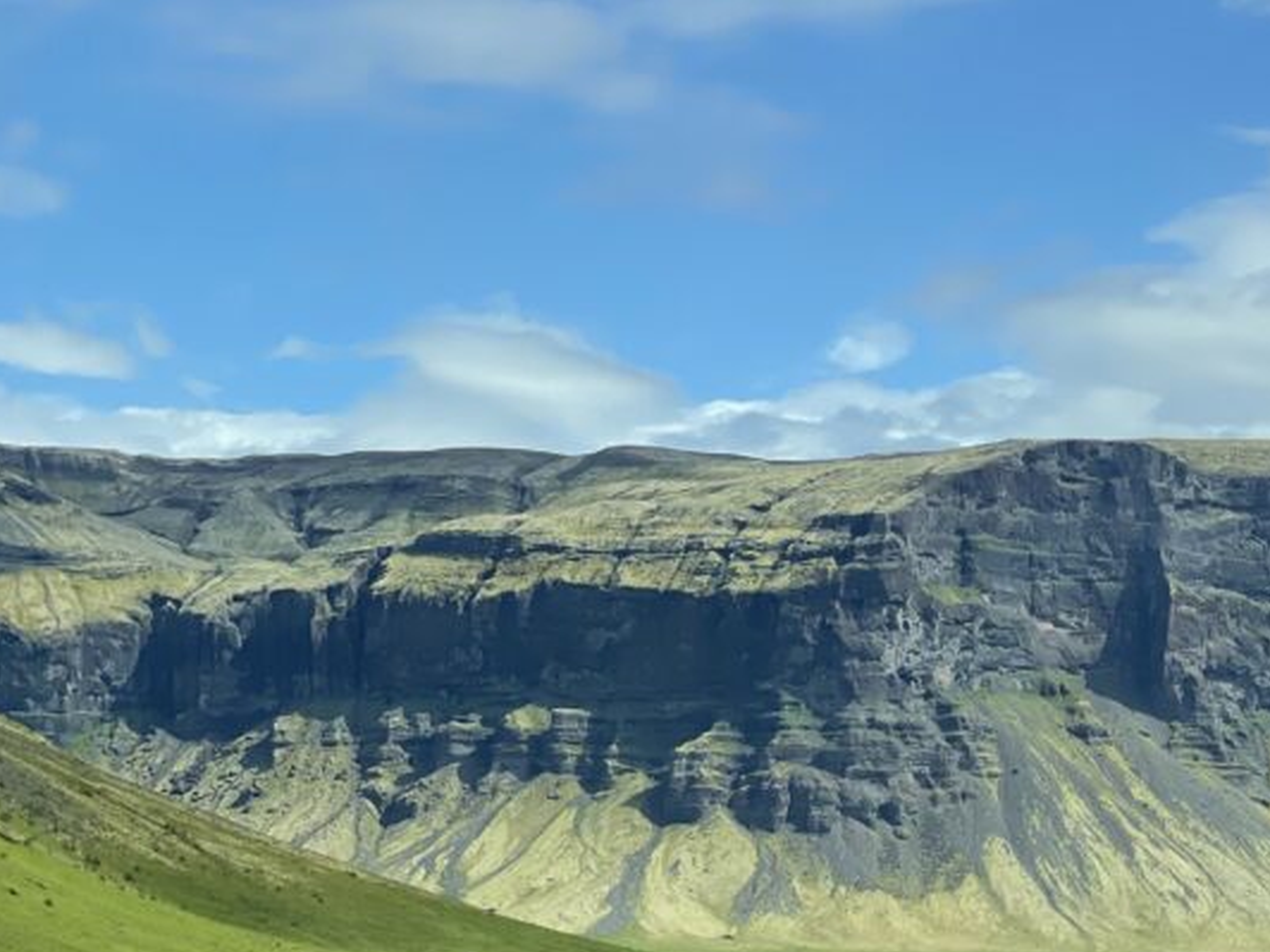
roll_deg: +3.2
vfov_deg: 14.7
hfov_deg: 19.3
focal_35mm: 100
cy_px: 799
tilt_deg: +0.6
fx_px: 3669
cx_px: 1132
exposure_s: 1/1546
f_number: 2
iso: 25
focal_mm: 6
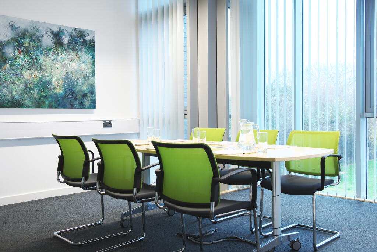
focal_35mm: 38
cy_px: 126
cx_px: 188
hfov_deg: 50.7
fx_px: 398
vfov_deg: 35.1
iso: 200
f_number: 4.5
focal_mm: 38
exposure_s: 1/8
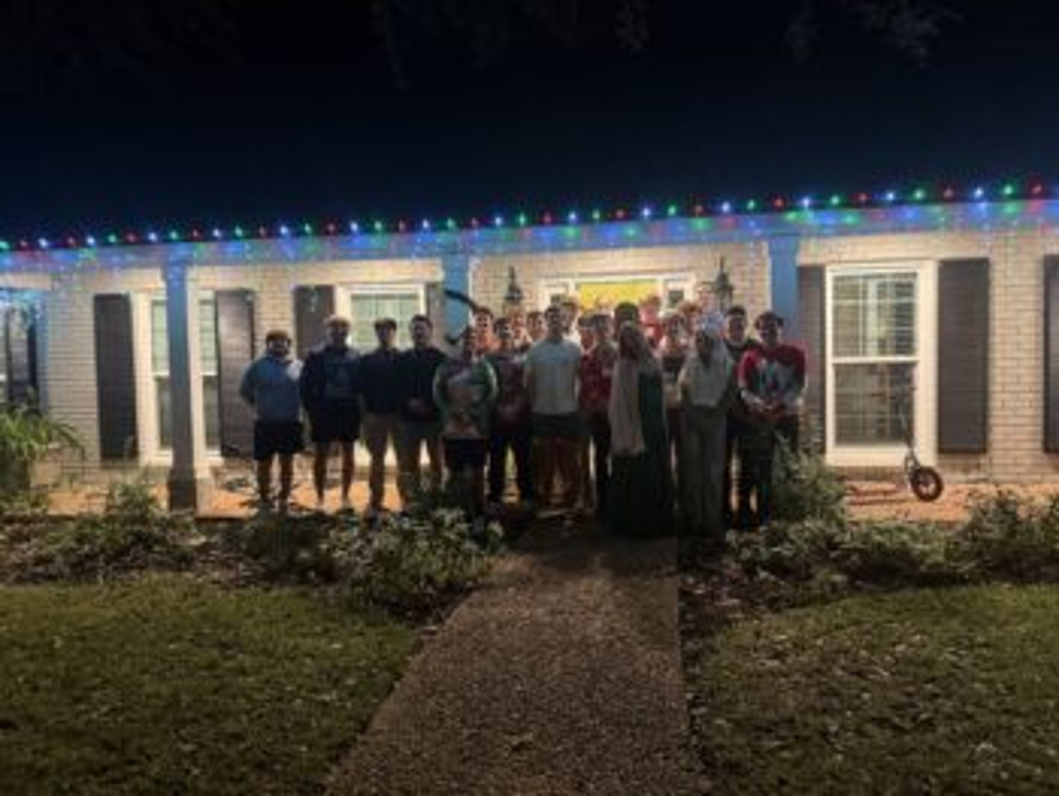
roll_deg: +1.5
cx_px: 530
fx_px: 735
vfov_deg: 56.9
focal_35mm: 24
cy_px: 398
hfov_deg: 71.6
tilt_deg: -2.2
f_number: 1.78
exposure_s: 1/40
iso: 1000
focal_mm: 6.76
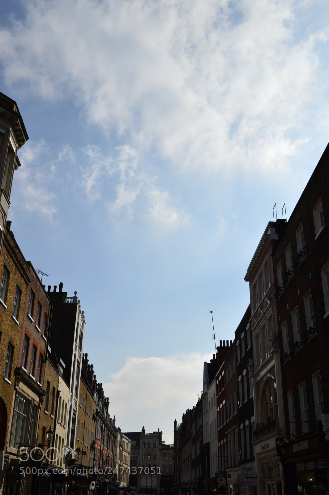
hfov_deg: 34.2
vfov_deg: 49.6
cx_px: 164
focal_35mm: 39
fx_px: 536
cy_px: 248
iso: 200
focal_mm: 26
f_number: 14
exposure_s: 1/640
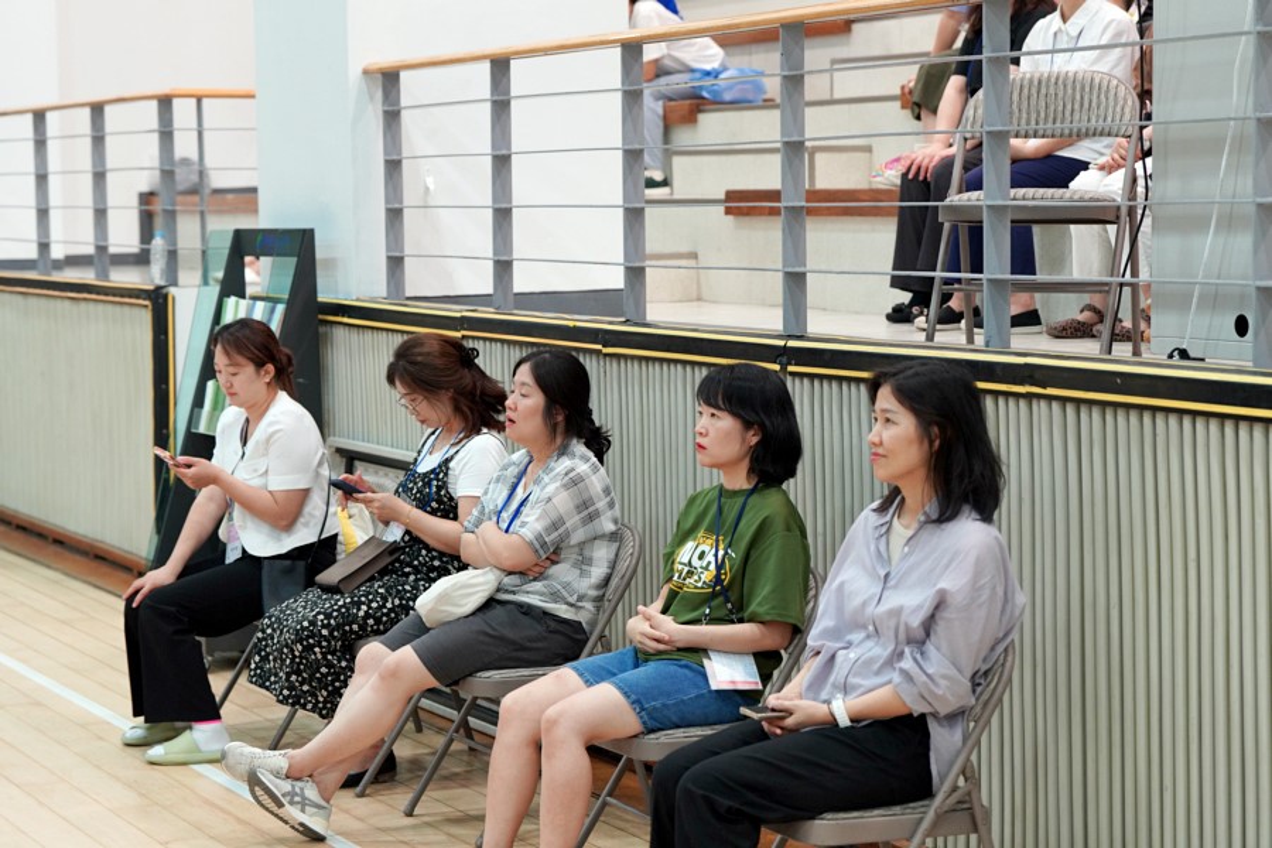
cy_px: 424
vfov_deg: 17.7
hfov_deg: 26.3
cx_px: 636
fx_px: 2720
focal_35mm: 77
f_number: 4
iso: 1600
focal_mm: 77
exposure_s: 1/160
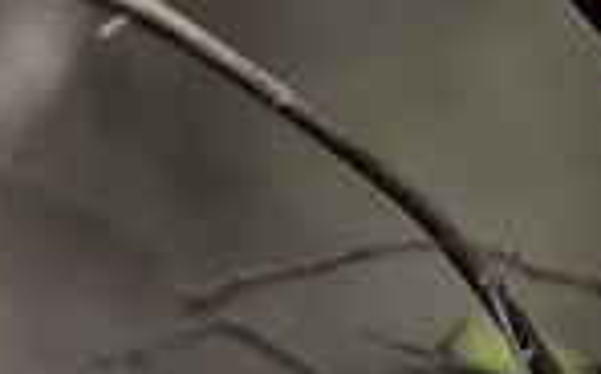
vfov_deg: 0.3
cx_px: 681
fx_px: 63995
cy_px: 161
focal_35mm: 3913
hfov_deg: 0.5
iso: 1000
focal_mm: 725
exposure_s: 1/800
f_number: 9
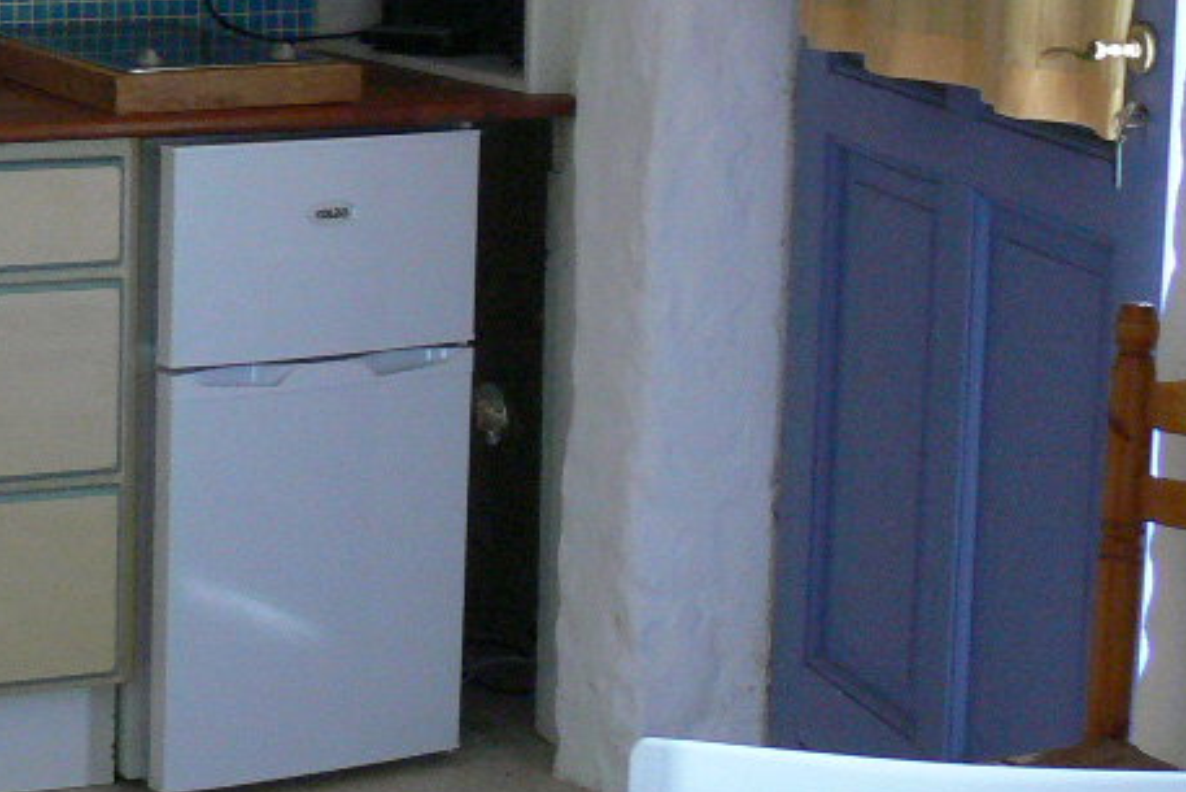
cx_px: -54
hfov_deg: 19.3
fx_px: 3361
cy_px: 39
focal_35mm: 102
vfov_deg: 13.3
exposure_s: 1/5
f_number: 2.8
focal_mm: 7.4
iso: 200
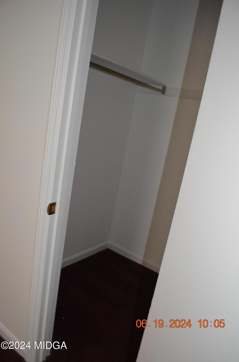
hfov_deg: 47.7
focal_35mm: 27
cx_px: 120
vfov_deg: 67.5
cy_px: 181
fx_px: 270
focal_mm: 18
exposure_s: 1/60
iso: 2500
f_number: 3.5
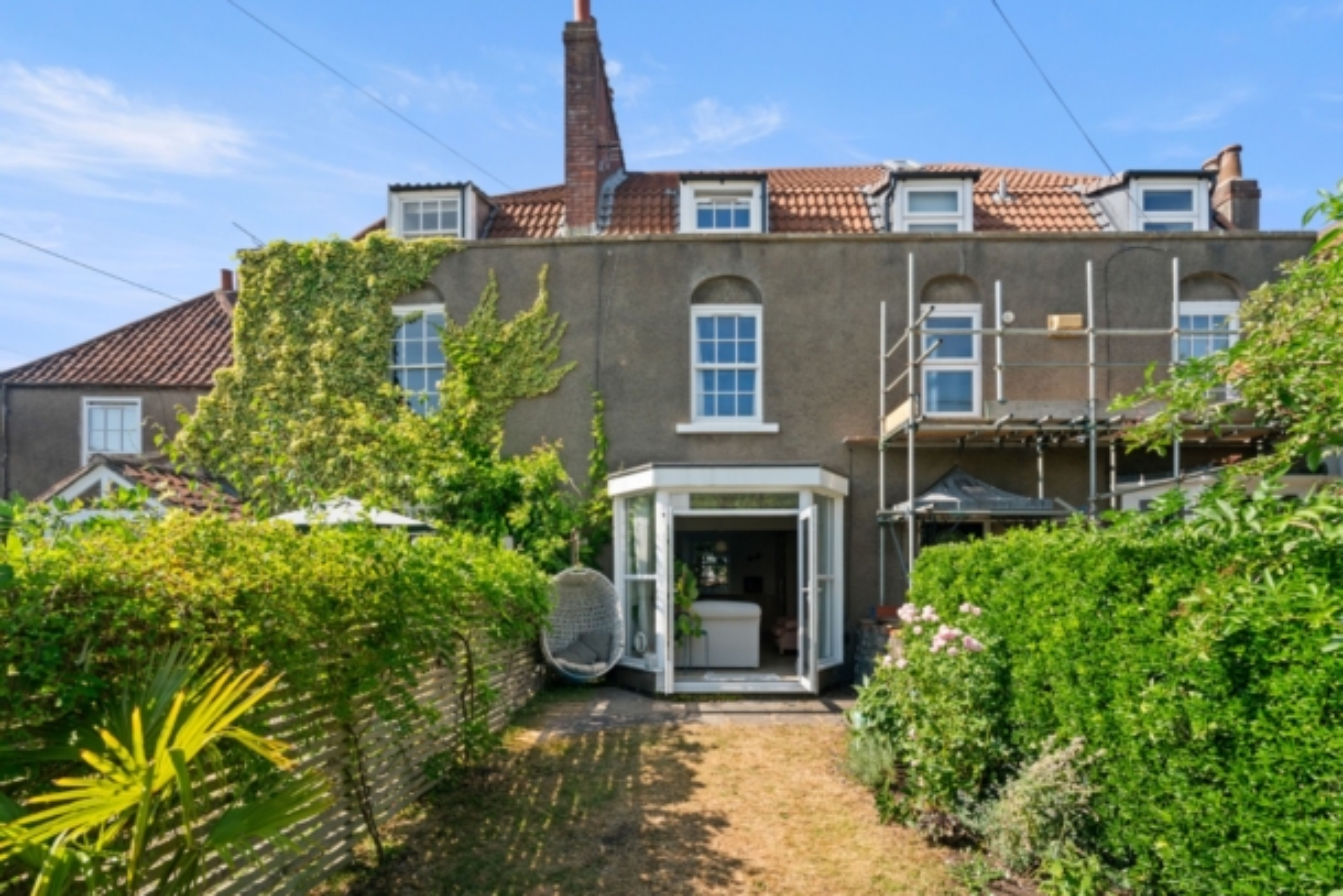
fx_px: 634
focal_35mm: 17
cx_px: 672
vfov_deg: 70.5
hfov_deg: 93.3
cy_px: 448
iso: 250
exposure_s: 1/125
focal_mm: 17
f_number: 7.1
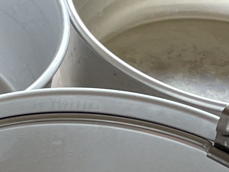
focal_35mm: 188
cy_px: 219
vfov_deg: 7.8
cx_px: -234
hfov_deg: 9.8
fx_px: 1243
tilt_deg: -46.4
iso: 80
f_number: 1.6
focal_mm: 4.2
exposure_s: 1/100
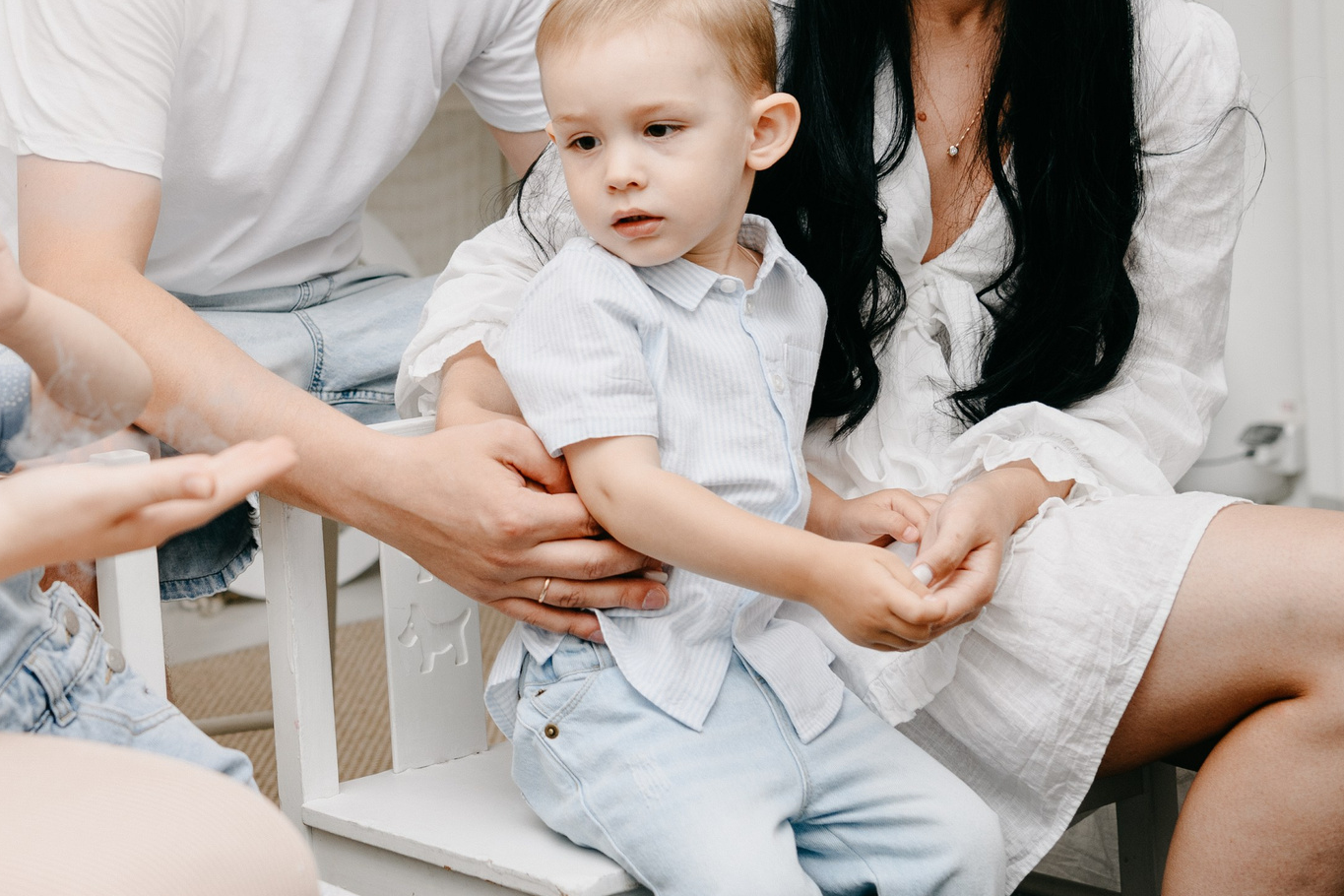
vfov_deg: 18.1
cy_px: 248
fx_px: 2800
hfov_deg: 26.4
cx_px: 248
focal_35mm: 75
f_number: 3.5
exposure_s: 1/160
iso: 160
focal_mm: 40
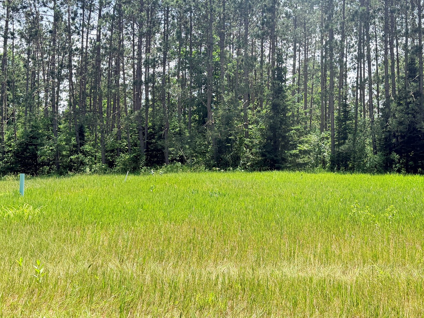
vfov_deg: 35.7
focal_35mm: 40
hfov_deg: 46.5
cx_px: 254
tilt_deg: +2.3
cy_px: 114
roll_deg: -0.9
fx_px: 490
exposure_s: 1/1522
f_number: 1.78
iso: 100
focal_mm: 6.76
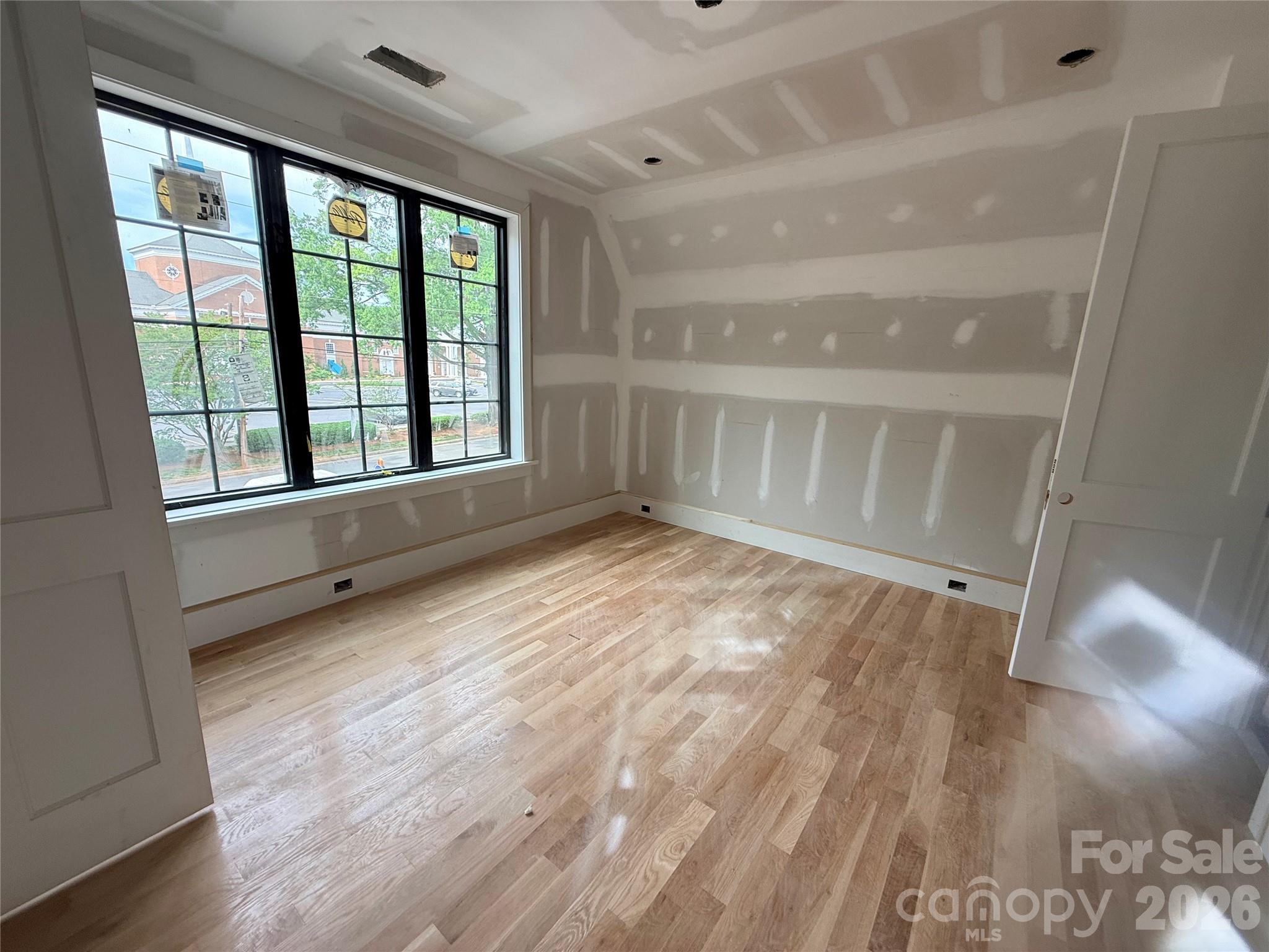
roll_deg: -1.4
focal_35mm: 14
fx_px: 513
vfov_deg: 85.7
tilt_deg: -11.6
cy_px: 476
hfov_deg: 102.1
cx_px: 634
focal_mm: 2.22
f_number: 2.2
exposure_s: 1/108
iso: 64
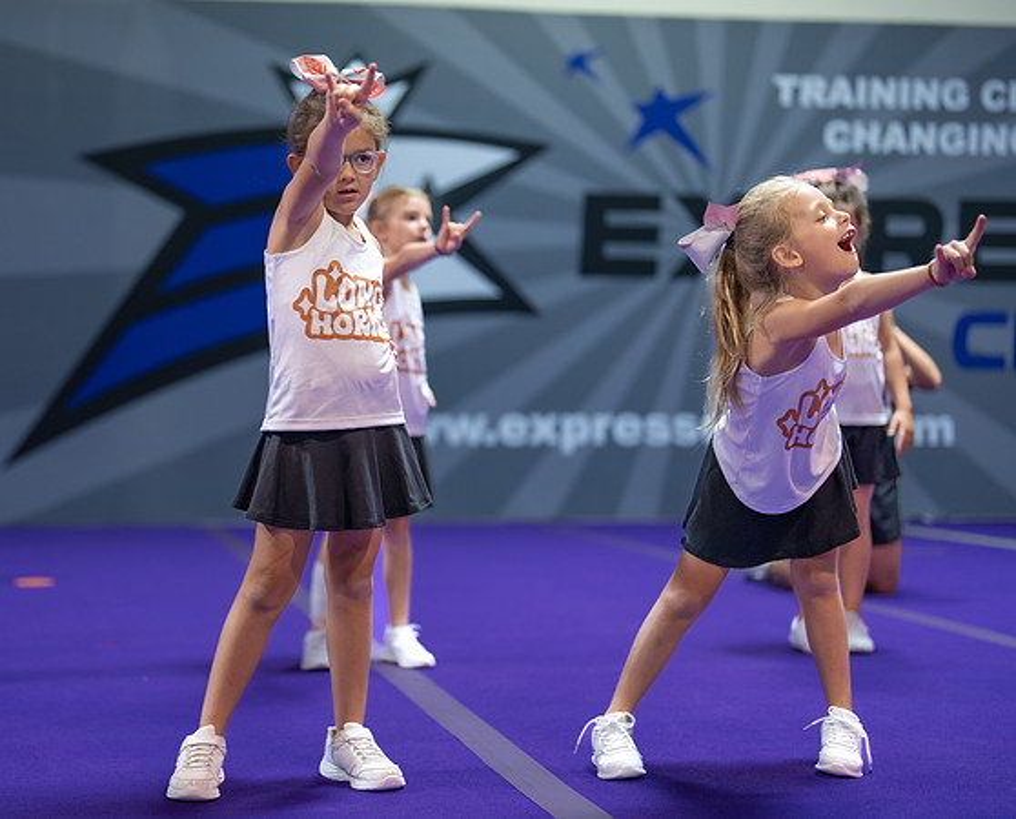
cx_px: 342
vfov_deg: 24.0
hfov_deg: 29.3
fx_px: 1927
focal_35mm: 64
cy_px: 380
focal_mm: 50
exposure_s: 1/320
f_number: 1.2
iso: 500
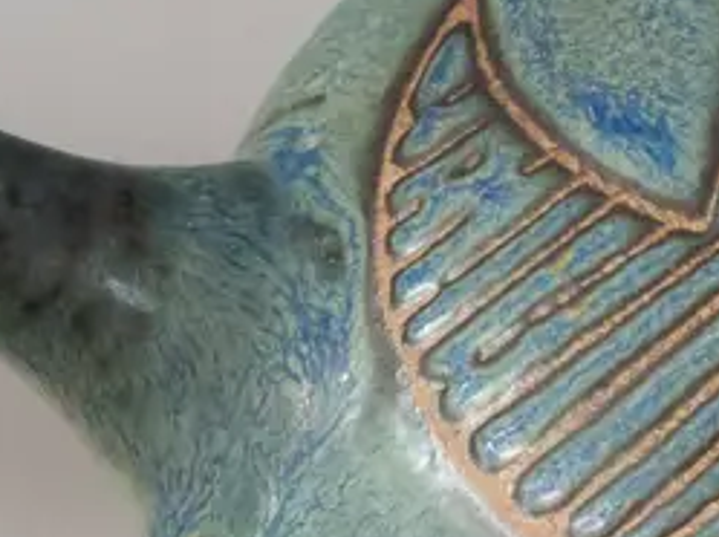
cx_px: 950
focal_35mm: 173
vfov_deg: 8.6
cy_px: 222
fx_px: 3588
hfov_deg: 11.1
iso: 3200
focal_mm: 21
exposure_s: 1/80
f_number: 6.3
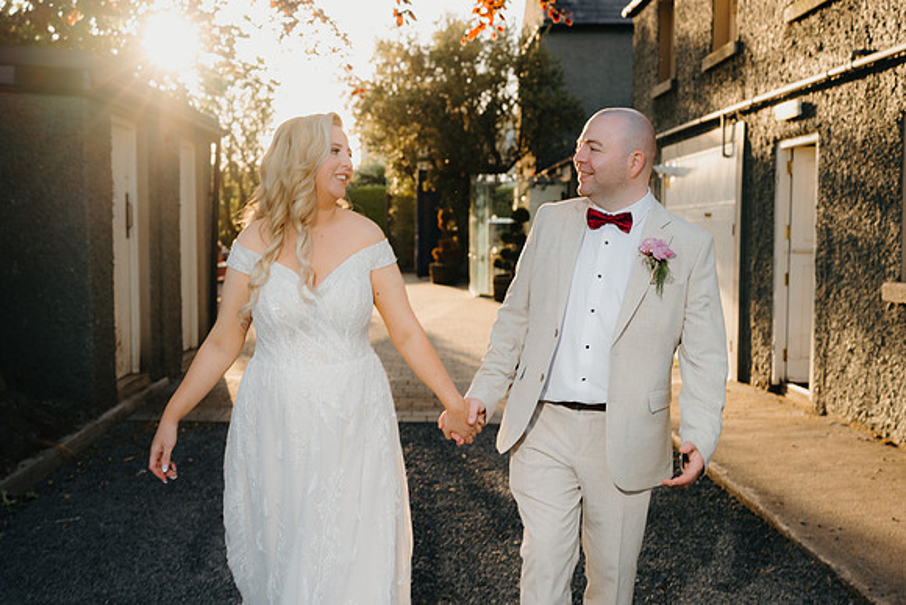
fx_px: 997
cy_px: 300
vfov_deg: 33.7
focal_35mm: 40
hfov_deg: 48.9
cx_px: 445
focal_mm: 35
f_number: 3.2
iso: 100
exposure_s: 1/250
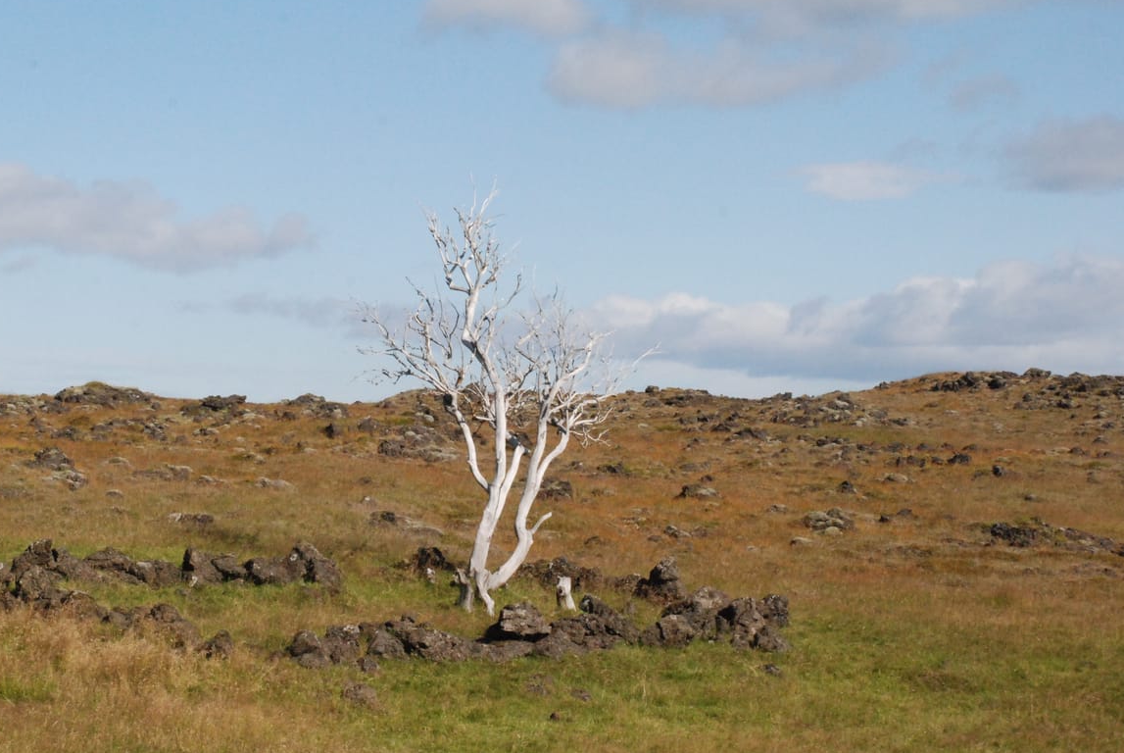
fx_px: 3189
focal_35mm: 102
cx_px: 393
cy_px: 353
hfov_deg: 19.9
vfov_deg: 13.5
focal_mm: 52
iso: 1600
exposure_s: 1/1000
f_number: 16
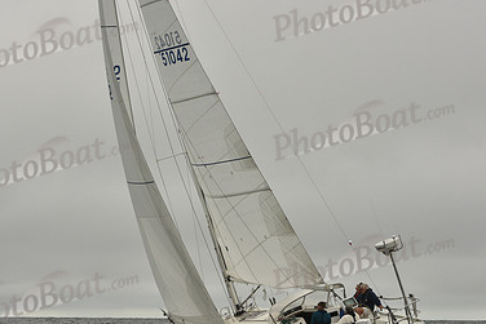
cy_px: 212
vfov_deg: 12.7
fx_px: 1458
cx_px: 207
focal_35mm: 108
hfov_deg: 18.9
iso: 320
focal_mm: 70
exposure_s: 1/800
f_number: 7.1
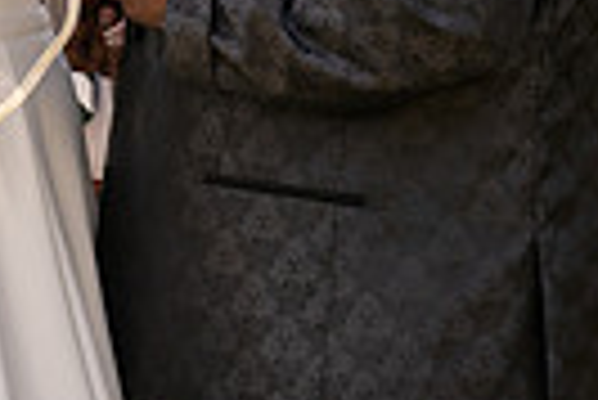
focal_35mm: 834
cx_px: 7
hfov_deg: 2.5
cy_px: -242
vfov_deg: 1.7
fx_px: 13869
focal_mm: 178
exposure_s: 1/500
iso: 100
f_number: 4
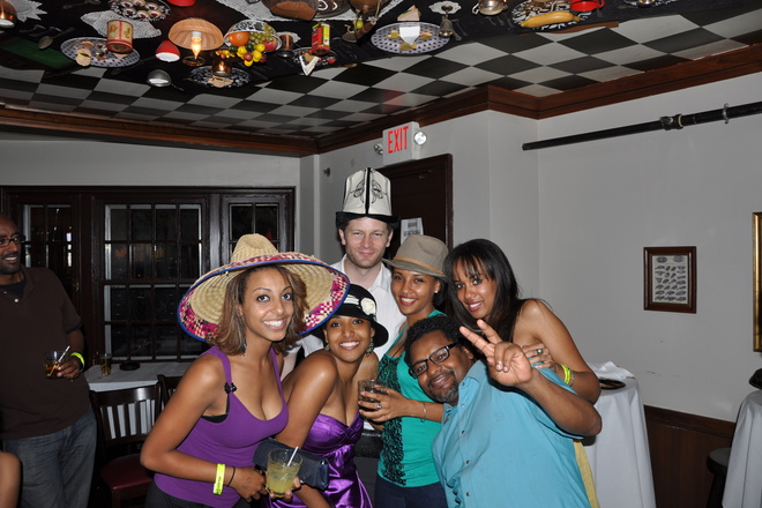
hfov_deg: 67.4
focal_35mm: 27
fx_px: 571
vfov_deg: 47.9
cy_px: 254
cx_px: 381
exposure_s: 1/60
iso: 200
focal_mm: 18
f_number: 3.5
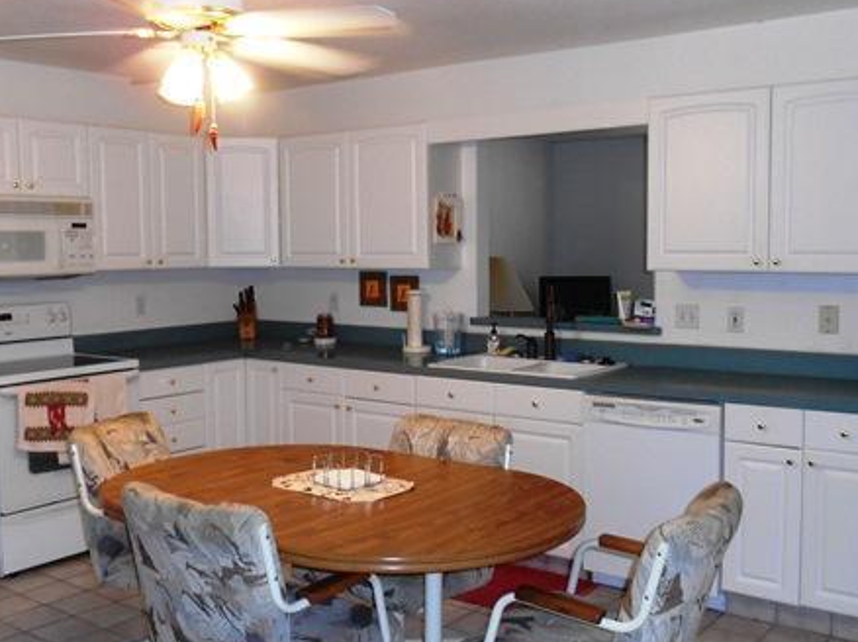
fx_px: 941
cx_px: 421
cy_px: 317
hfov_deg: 49.0
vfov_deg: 37.7
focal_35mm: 38
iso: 220
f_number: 3.4
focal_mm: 4.7
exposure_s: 1/25
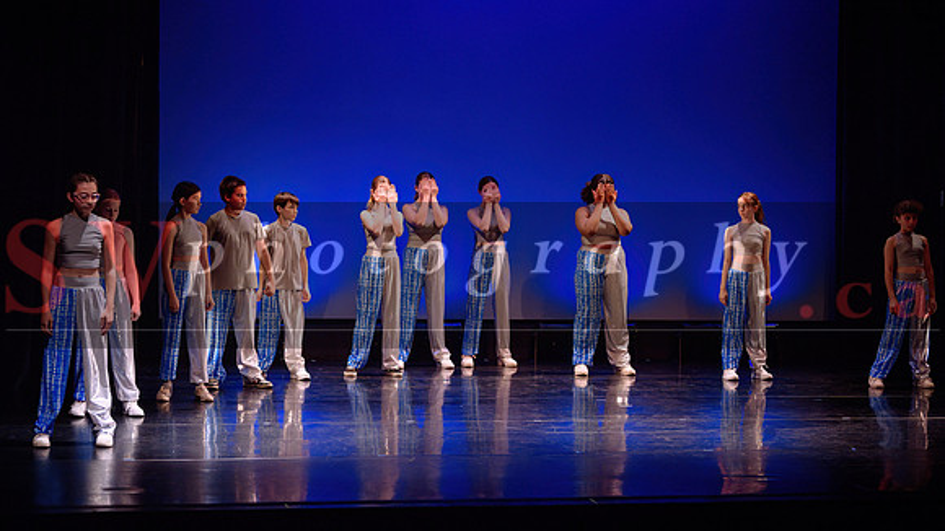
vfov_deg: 14.8
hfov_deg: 26.1
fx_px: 2038
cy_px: 200
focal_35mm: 81
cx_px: 422
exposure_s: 1/320
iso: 1600
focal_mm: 70
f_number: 2.8
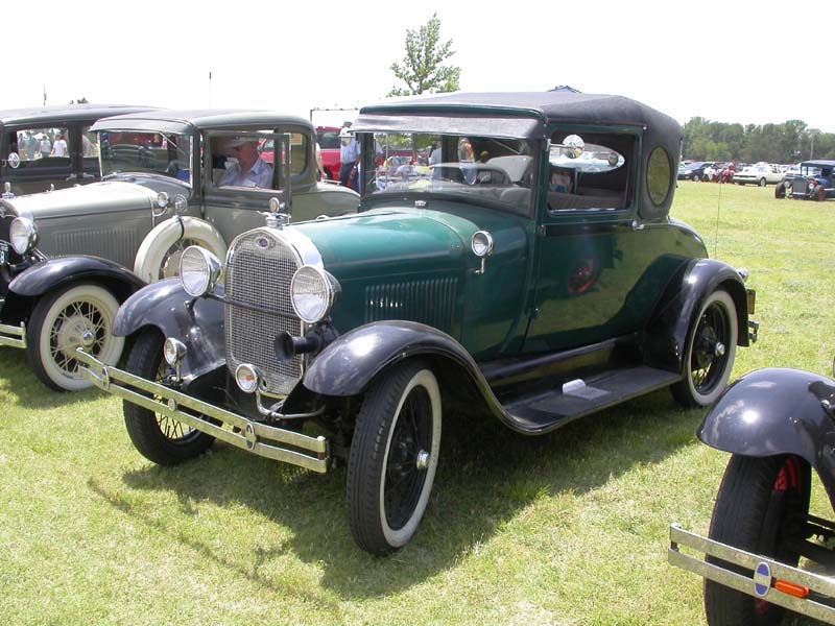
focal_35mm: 38
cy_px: 313
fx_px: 917
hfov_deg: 49.0
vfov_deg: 37.7
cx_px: 418
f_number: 6
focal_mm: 7.85
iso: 100
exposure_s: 1/195
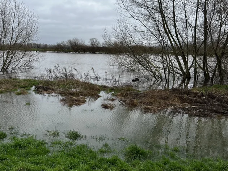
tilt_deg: -5.1
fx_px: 217
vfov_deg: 42.8
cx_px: 86
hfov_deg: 54.7
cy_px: 70
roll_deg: -1.3
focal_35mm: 33
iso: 50
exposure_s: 1/1838
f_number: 1.5
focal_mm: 5.7
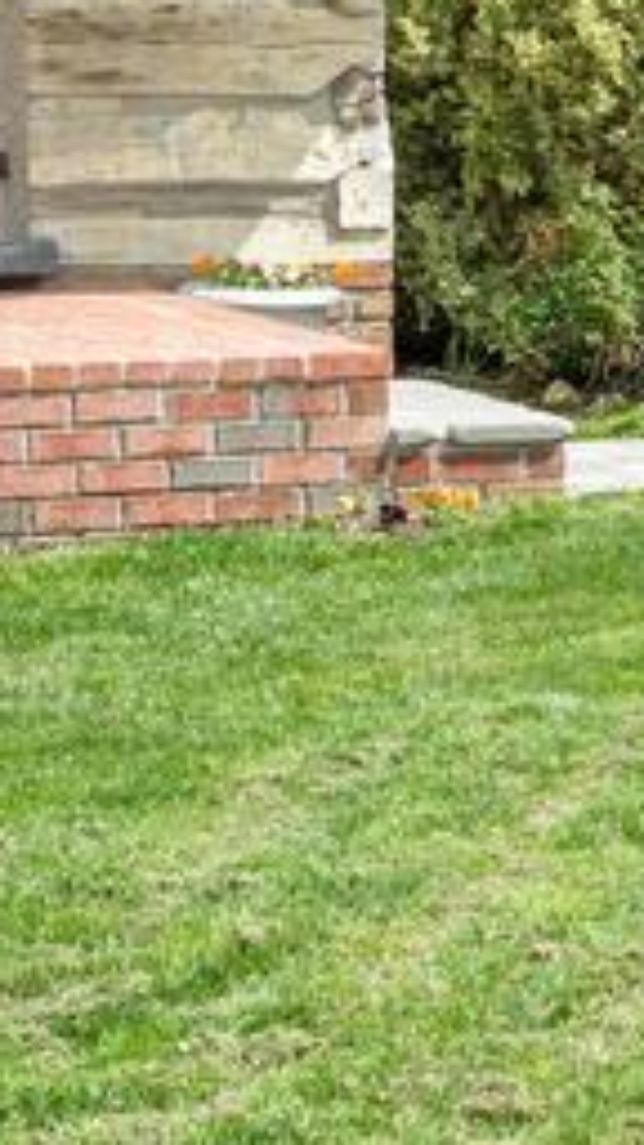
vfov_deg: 13.7
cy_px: -34
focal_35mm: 155
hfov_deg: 7.3
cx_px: 1552
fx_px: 4705
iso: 320
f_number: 9
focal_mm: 37
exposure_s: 1/125
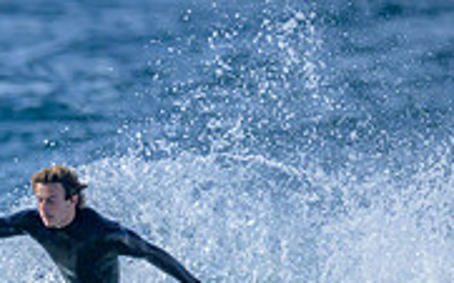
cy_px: 379
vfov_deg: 0.5
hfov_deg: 0.8
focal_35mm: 2610
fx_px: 32283
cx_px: -123
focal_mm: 800
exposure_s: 1/2500
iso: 500
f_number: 6.3
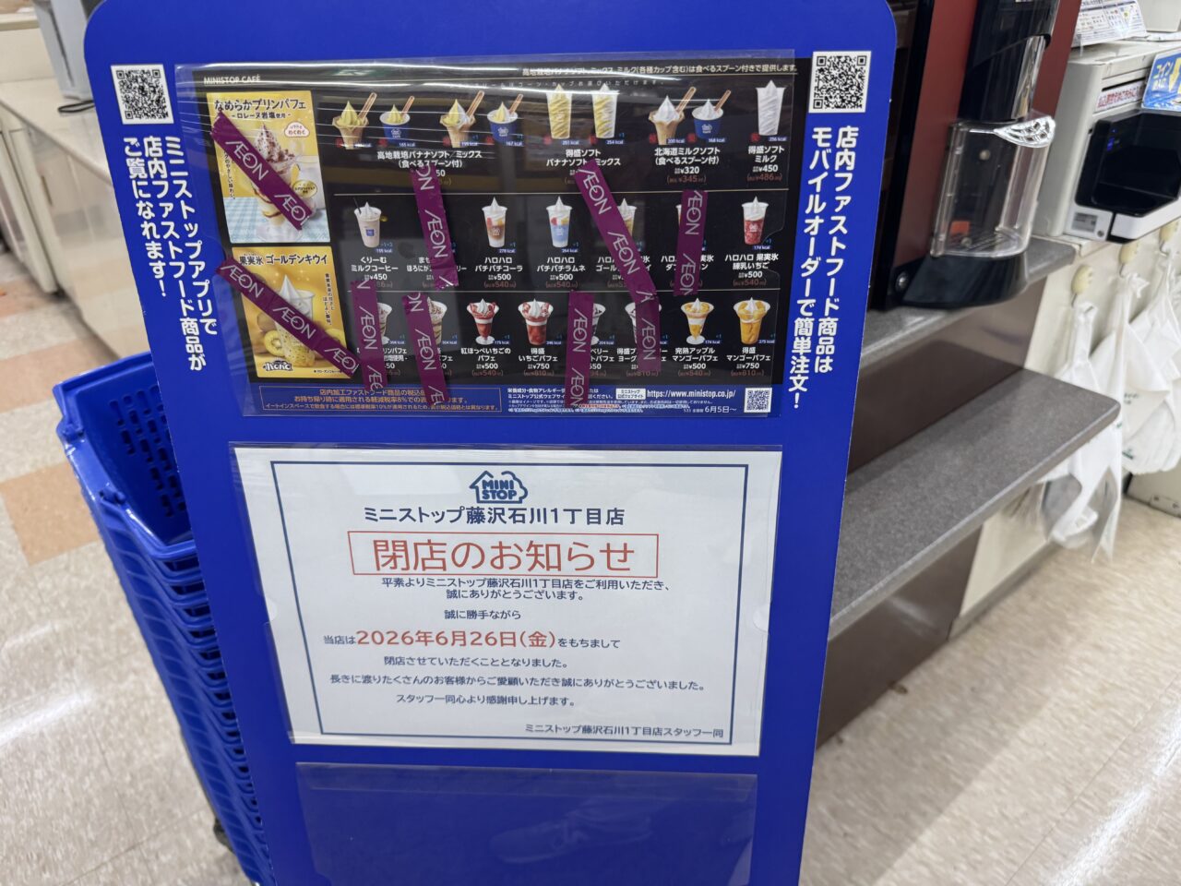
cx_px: 590
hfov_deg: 71.6
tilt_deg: -30.4
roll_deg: +2.5
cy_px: 443
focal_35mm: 24
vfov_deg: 56.8
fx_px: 819
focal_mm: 6.76
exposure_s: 1/100
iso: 160
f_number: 1.78
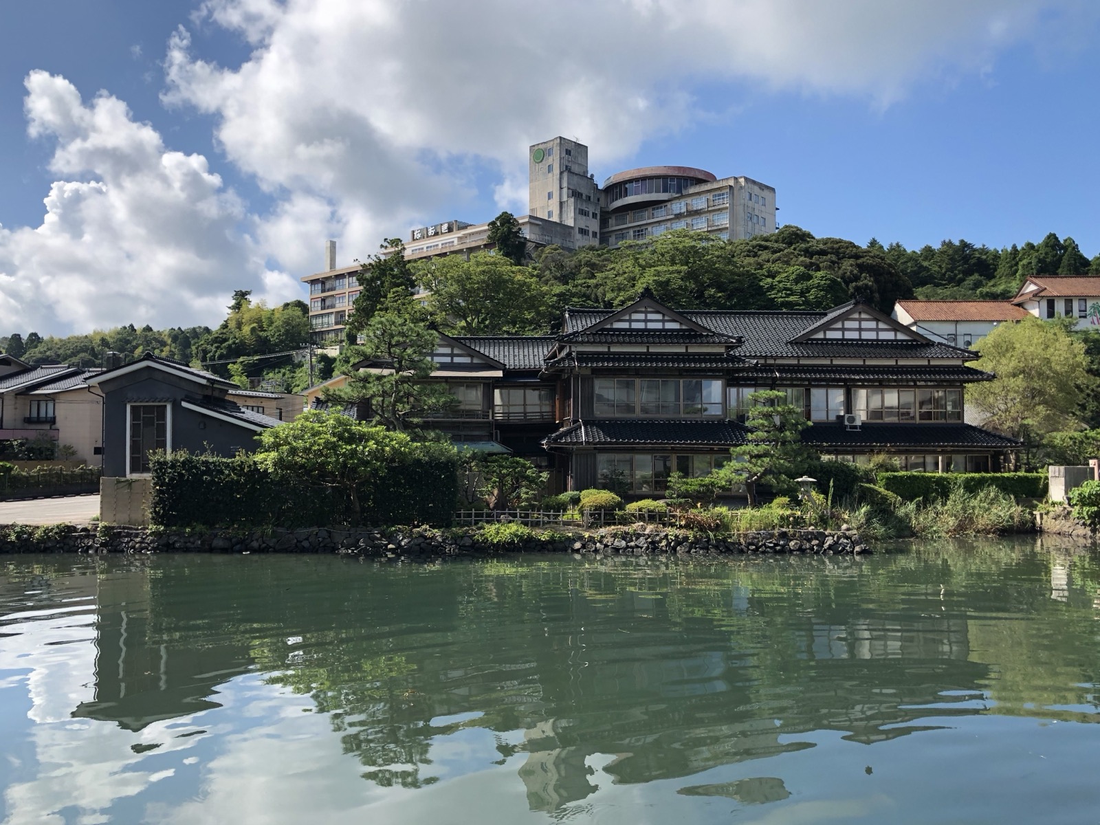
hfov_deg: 63.4
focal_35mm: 28
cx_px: 550
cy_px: 412
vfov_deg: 49.7
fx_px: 890
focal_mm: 3.99
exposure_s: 1/1600
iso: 20
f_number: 1.8
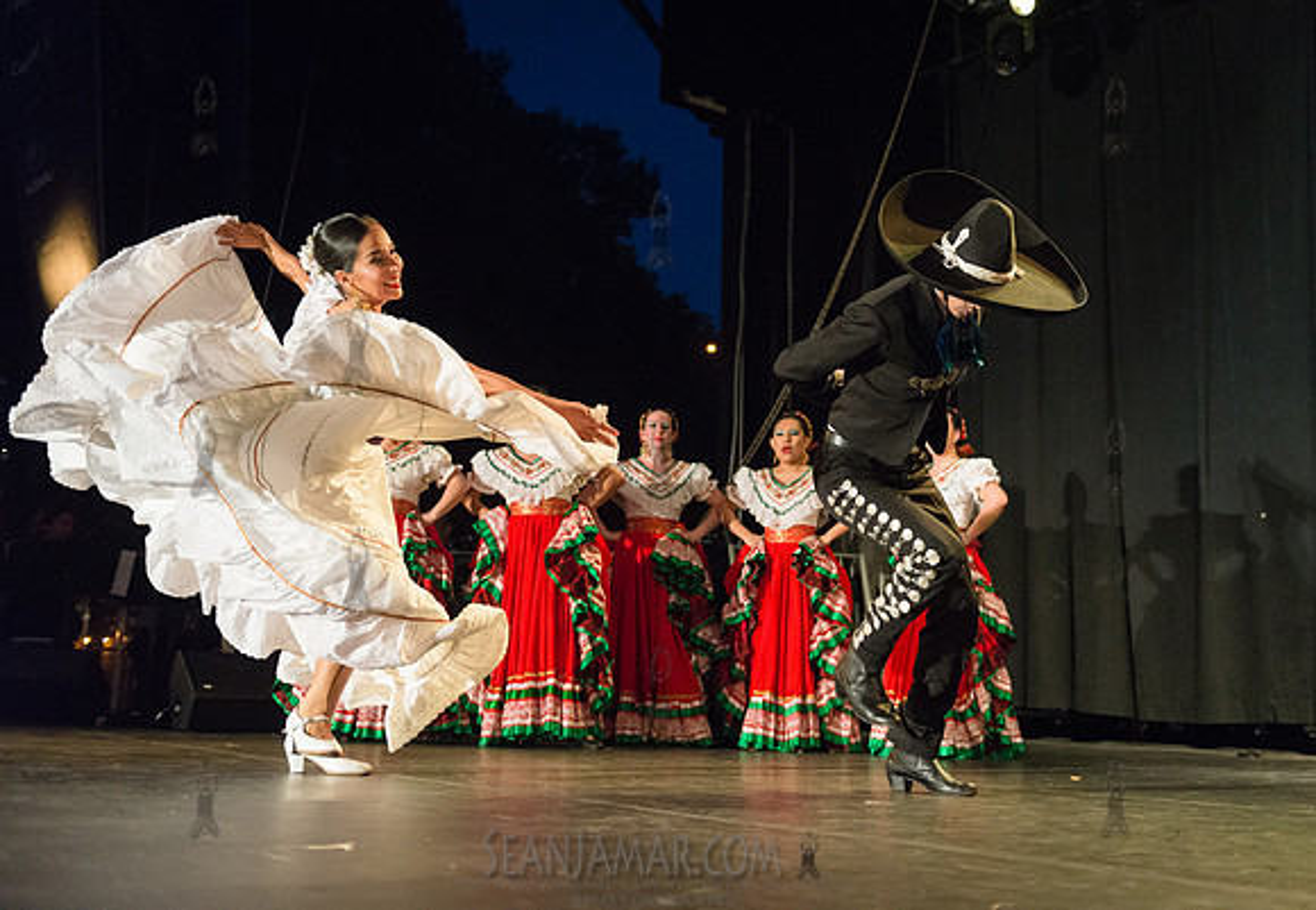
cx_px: 726
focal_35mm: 38
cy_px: 429
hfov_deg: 49.9
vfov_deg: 35.7
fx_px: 1413
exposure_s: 1/500
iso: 4000
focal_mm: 35
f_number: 2.8
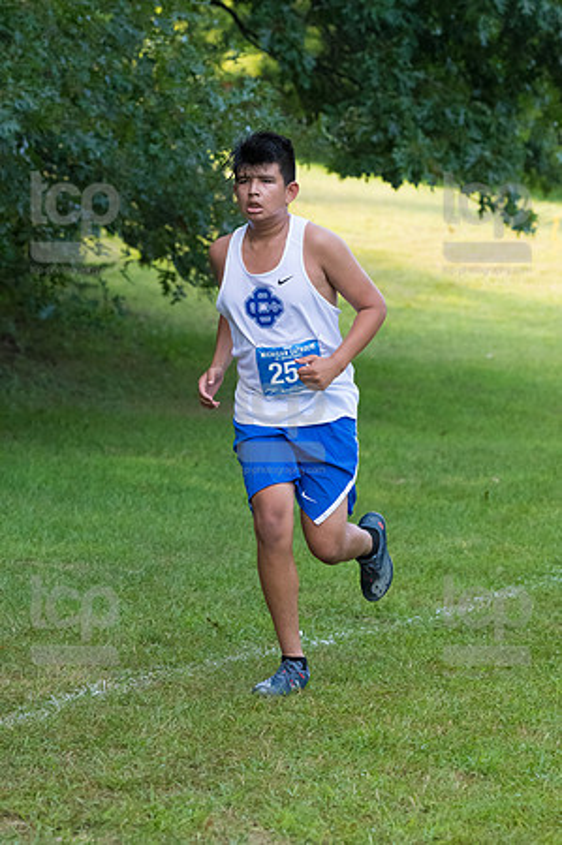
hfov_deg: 7.5
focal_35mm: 183
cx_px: 281
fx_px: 4295
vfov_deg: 11.2
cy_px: 422
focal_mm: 122
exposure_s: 1/1600
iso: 3200
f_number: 5
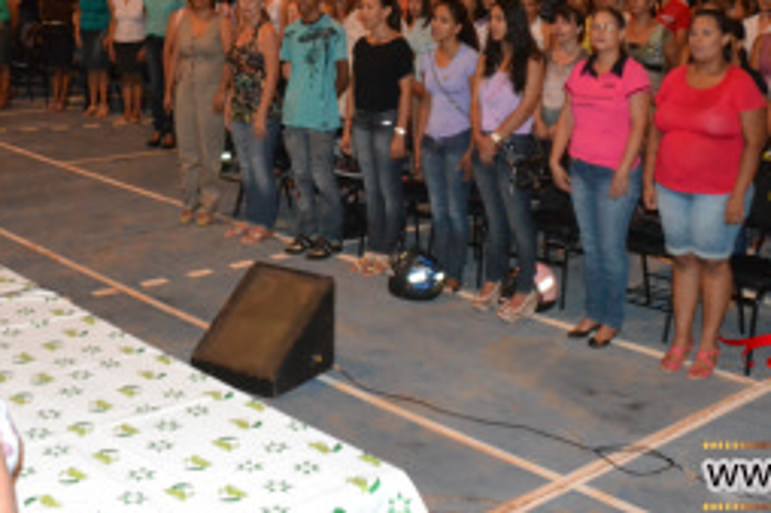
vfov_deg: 22.3
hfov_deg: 34.0
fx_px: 1263
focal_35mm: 59
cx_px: 376
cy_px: 32
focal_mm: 20
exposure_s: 1/60
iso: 3200
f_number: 3.5
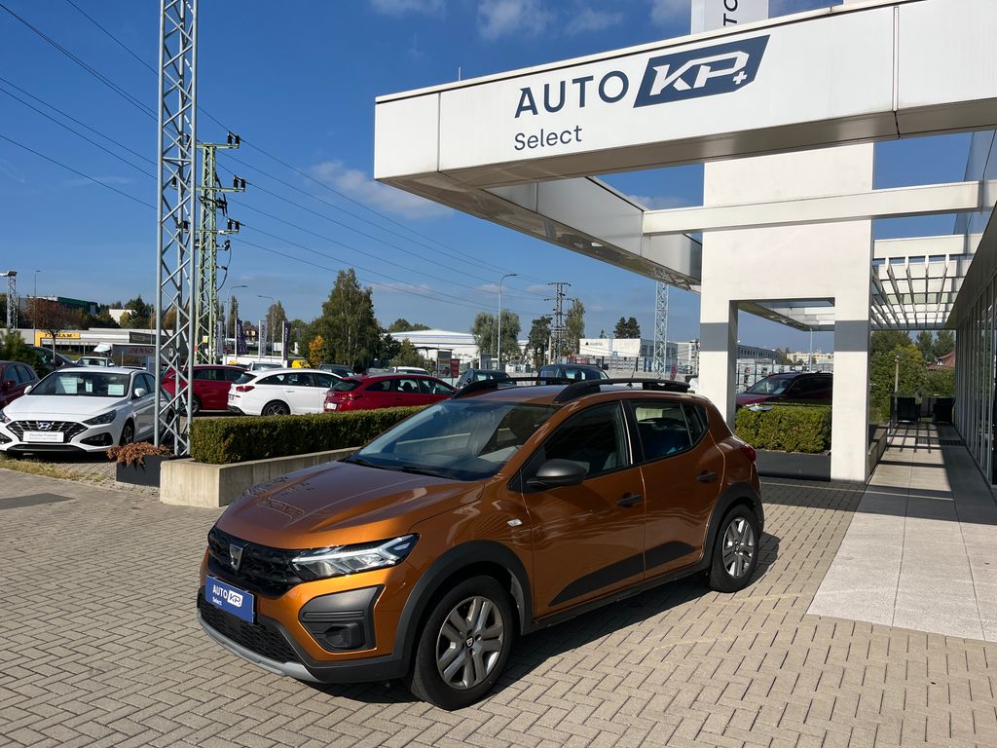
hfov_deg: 67.3
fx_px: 749
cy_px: 374
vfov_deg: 53.1
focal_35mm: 26
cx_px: 498
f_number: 1.6
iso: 50
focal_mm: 5.1
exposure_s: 1/6173
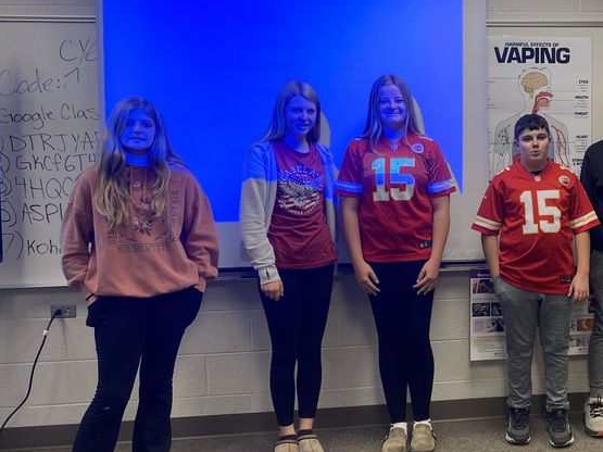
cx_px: 520
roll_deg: +0.4
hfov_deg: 37.5
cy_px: 188
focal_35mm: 48
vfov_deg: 30.2
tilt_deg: -3.5
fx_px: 836
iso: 64
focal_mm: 4.25
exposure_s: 1/60
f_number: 1.8
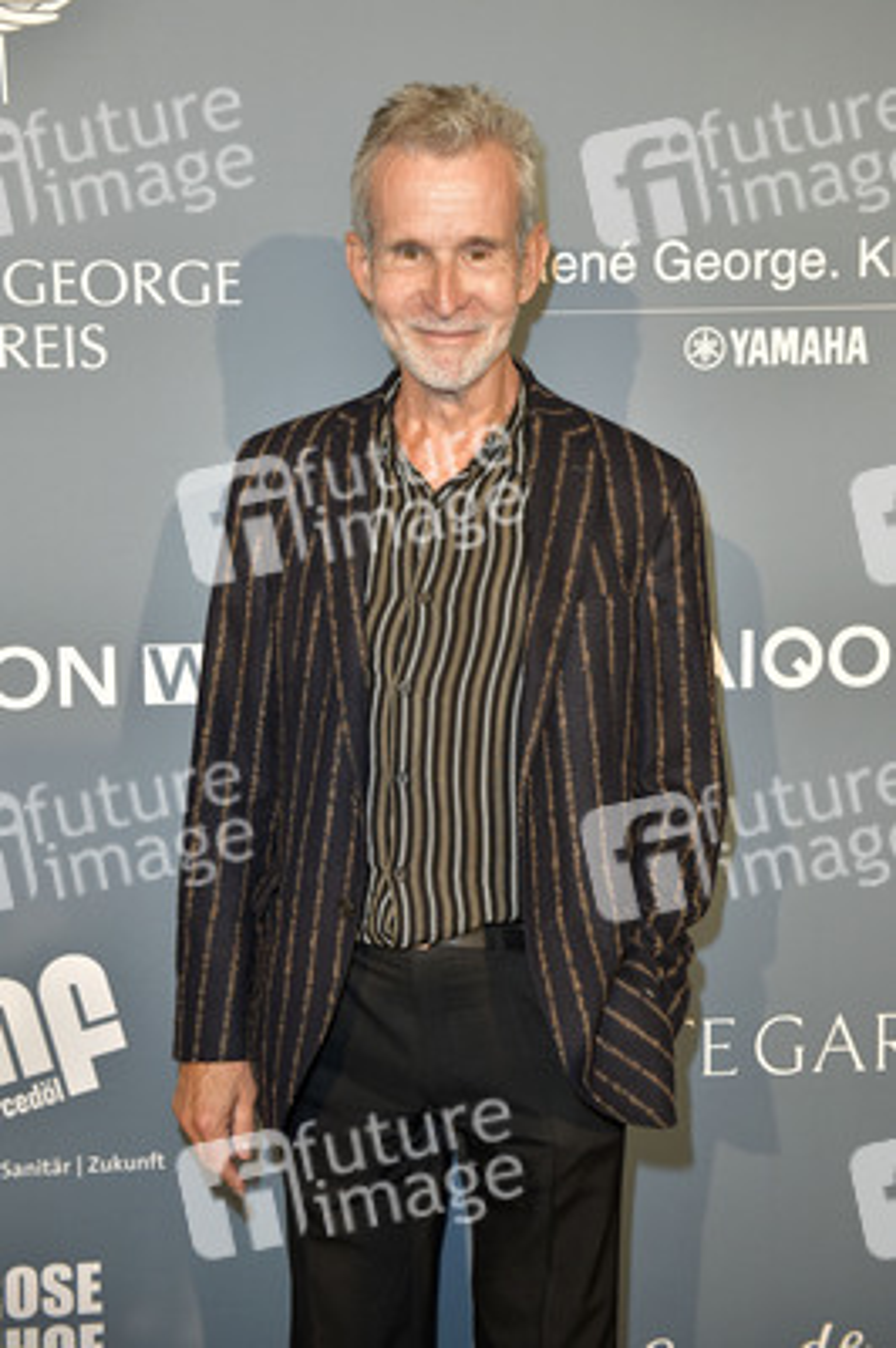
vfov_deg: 41.1
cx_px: 448
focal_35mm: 48
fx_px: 1795
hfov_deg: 28.0
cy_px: 674
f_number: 5.6
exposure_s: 1/200
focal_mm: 48
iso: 1250
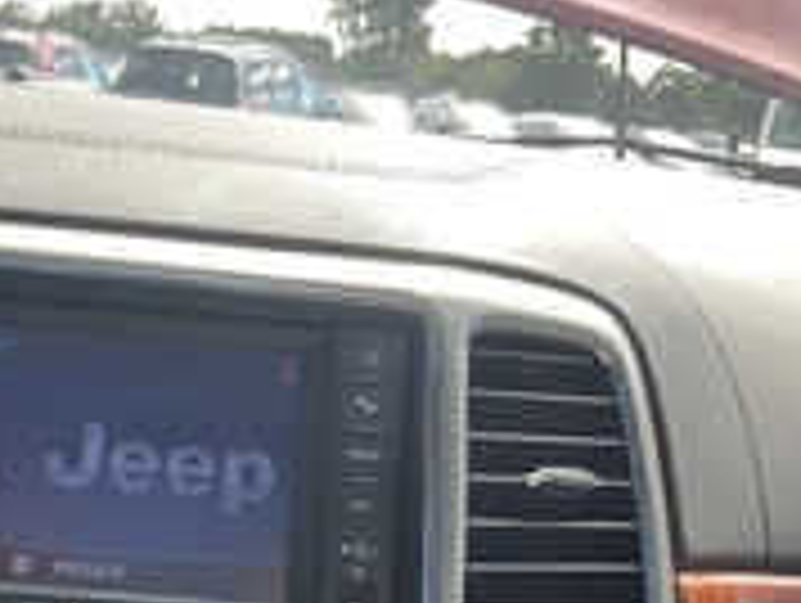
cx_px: 126
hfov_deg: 28.9
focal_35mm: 65
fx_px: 1506
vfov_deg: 21.5
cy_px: 666
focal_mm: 3
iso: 16
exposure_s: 1/128
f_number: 1.8
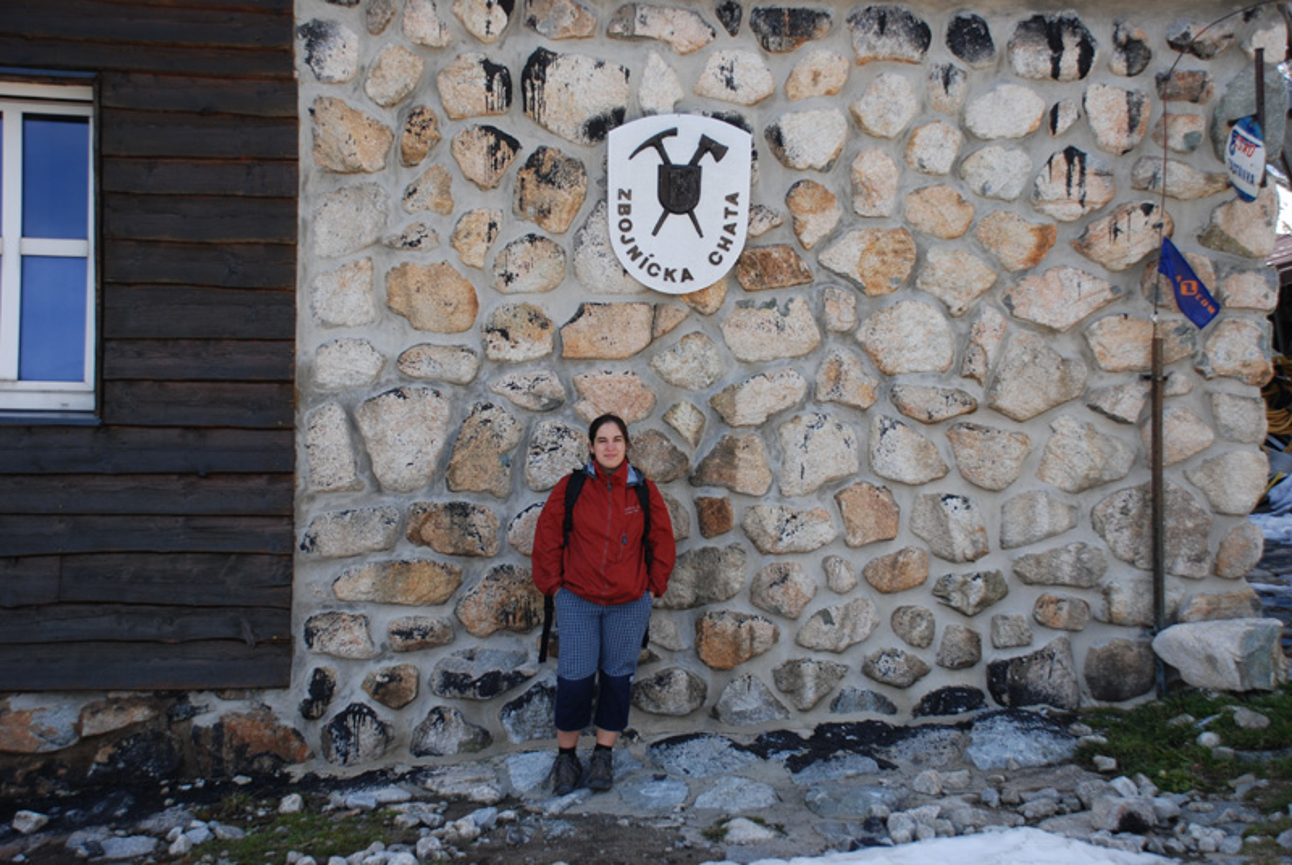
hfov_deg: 41.1
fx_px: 1725
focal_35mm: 48
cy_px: 432
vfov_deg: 28.2
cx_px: 646
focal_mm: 32
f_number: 4.2
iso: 100
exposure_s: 1/320
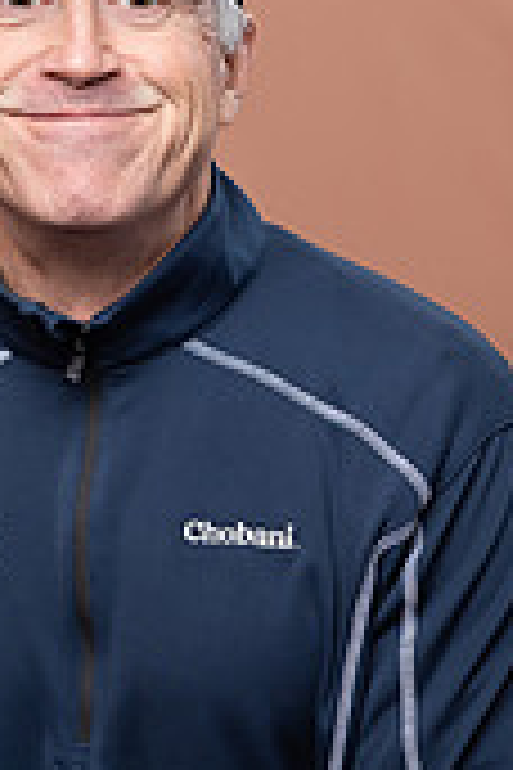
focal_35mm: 166
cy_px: 549
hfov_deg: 8.3
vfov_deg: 12.4
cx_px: 117
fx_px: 3548
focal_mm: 63
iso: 320
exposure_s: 1/160
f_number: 4
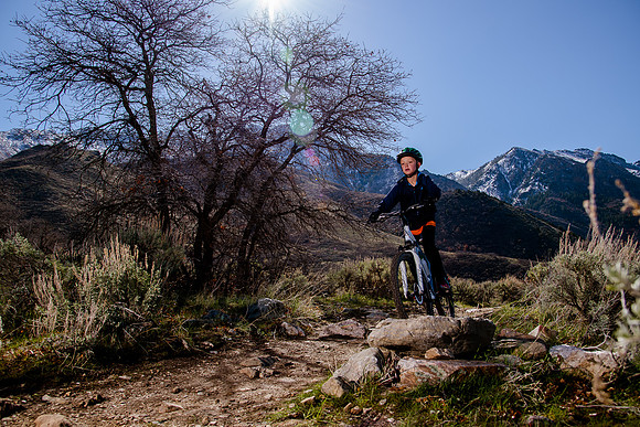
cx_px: 320
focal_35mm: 27
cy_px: 224
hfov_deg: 68.2
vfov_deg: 48.6
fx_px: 473
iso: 160
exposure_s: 1/640
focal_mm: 24
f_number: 6.3
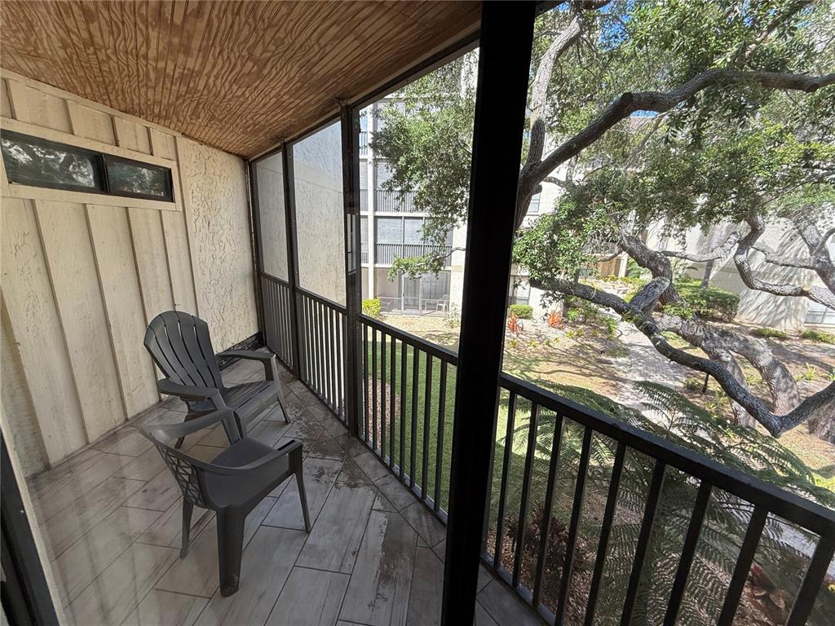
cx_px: 418
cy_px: 313
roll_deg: -1.9
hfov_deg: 102.1
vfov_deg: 85.7
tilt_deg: -14.9
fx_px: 338
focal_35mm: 14
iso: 64
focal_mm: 2.22
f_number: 2.2
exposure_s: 1/245
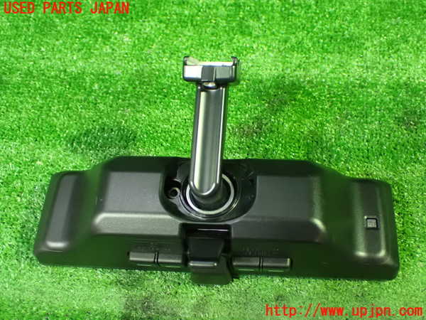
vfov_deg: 35.1
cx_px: 213
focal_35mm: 41
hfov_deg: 45.8
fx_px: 505
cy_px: 160
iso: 1600
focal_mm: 7.31
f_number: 2.8
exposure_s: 1/40
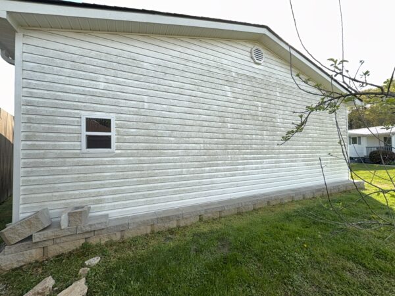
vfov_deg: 85.7
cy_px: 148
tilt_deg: +0.6
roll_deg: +0.4
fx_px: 160
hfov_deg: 102.1
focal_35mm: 14
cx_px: 198
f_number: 2.2
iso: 16
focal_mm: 2.22
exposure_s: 1/157
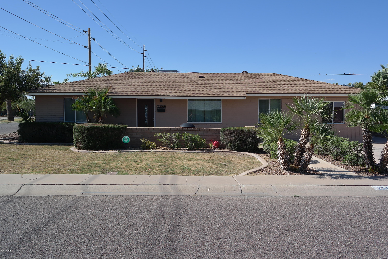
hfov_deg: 61.9
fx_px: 323
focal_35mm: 30
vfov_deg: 43.6
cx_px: 194
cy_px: 130
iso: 100
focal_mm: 20
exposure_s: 1/250
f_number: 6.3
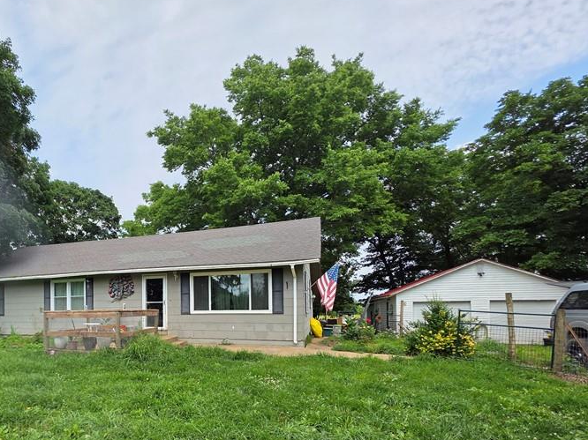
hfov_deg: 77.2
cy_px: 311
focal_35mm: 20
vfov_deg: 63.3
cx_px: 166
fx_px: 340
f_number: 1.9
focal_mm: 2.2
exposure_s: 1/1418
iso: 40
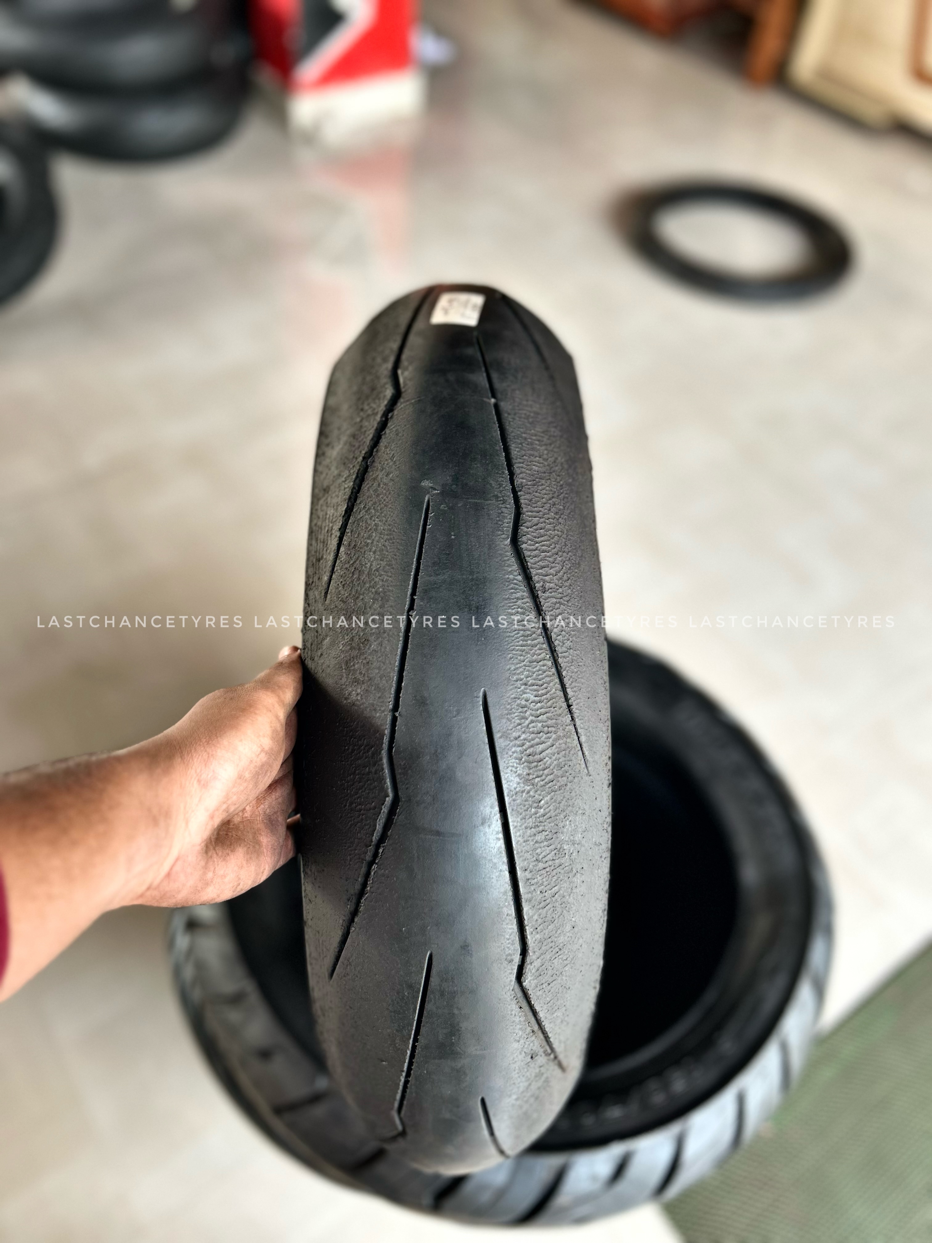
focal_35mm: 26
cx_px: 466
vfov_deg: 67.3
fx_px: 933
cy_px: 622
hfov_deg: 53.1
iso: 125
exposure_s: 1/121
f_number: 1.5
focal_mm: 5.7
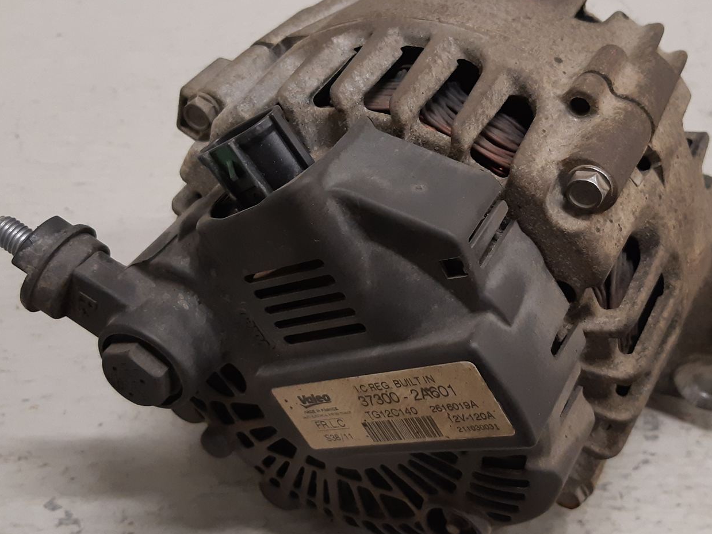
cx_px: 374
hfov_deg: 43.8
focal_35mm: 43
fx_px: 885
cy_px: 243
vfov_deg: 33.6
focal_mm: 3.93
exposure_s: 1/50
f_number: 1.7
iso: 160
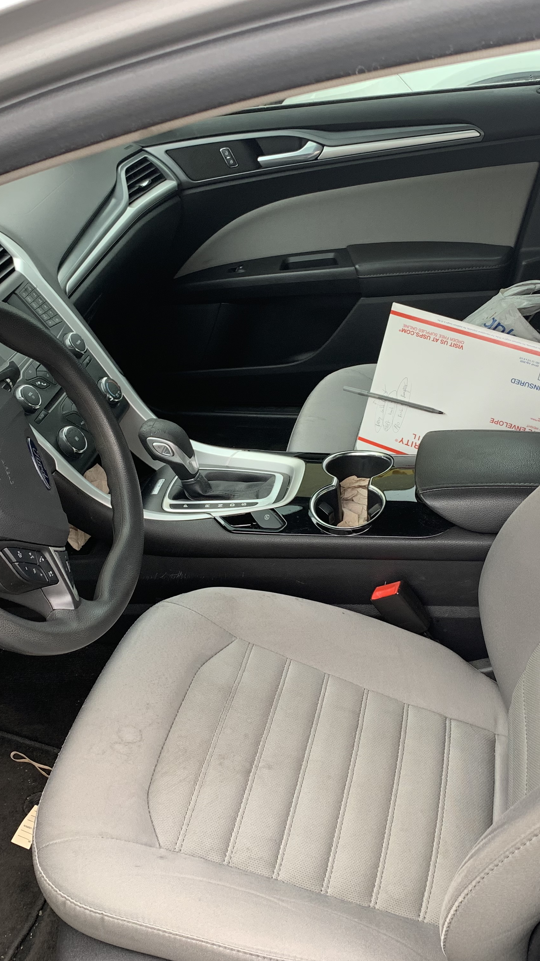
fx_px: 967
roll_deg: +7.1
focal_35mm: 38
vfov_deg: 52.8
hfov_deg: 31.2
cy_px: 480
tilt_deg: -30.5
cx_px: 249
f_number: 1.8
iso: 64
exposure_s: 1/121
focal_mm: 4.25
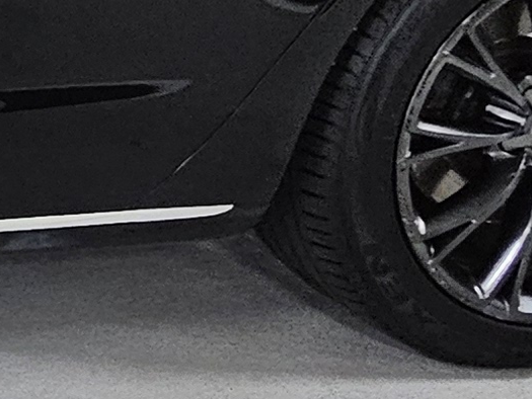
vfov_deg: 13.7
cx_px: -743
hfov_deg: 13.9
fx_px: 1522
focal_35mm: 99
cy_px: -263
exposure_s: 1/40
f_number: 2.2
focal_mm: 2.2
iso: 400
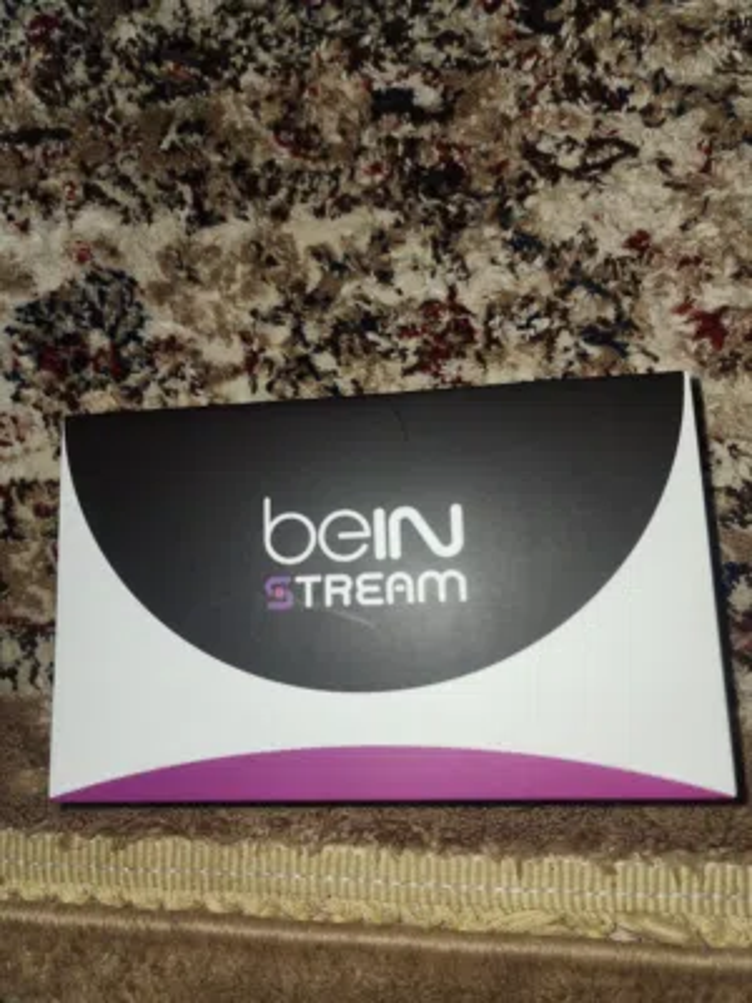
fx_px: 666
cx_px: 376
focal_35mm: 23
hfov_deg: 58.9
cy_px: 502
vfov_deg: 73.9
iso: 80
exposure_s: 1/38
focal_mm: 6.4
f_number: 1.8
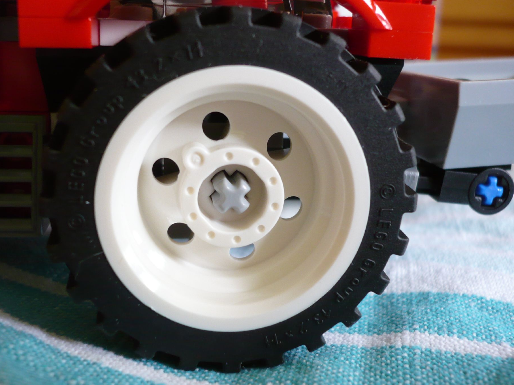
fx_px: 564
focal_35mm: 38
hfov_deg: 48.9
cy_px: 186
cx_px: 237
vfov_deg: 37.7
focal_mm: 5.8
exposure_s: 1/30
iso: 160
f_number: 2.8
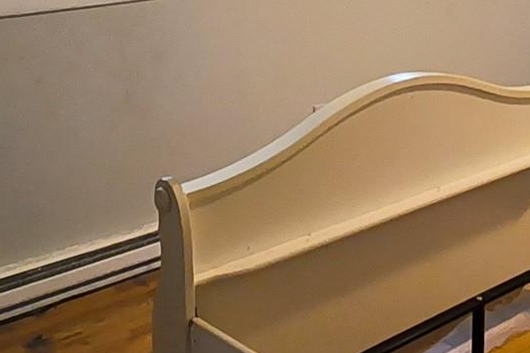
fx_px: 942
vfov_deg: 20.4
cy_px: -16
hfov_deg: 30.8
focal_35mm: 64
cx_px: 408
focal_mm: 1.46
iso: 250
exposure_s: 1/40
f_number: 2.2
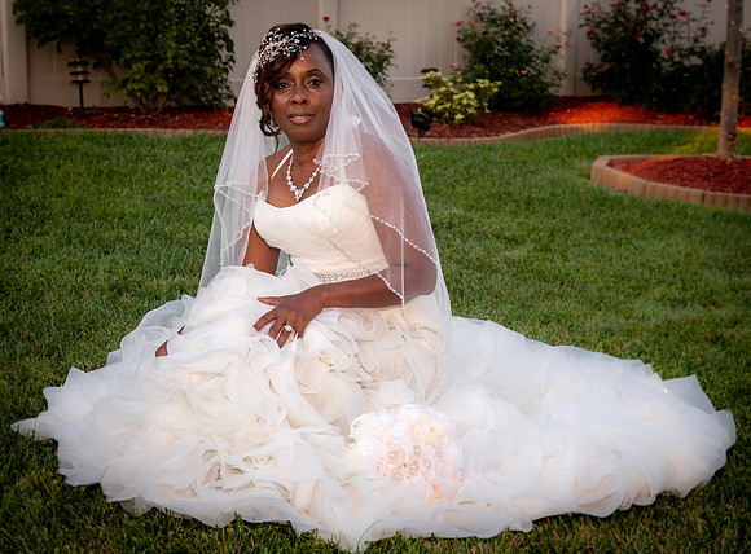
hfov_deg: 27.6
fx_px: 1531
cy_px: 282
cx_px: 358
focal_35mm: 71
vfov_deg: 20.5
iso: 400
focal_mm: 38
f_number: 5
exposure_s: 1/250
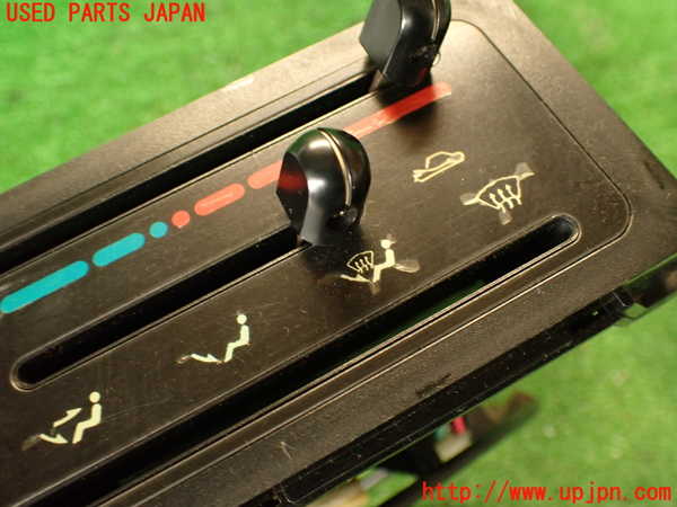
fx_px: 626
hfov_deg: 56.8
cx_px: 338
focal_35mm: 32
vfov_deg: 44.2
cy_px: 254
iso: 500
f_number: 2.4
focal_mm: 5.79
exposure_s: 1/30
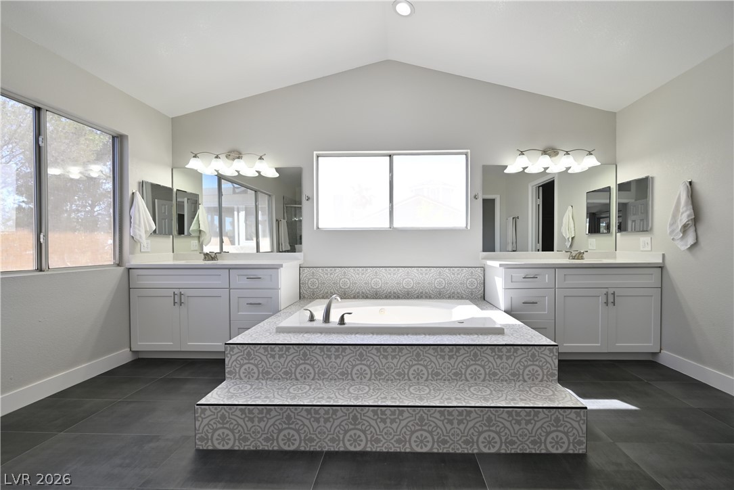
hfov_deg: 104.2
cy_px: 245
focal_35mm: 14
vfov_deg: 81.2
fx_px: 286
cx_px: 367
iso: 250
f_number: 6.3
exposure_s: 1/60
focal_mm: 14
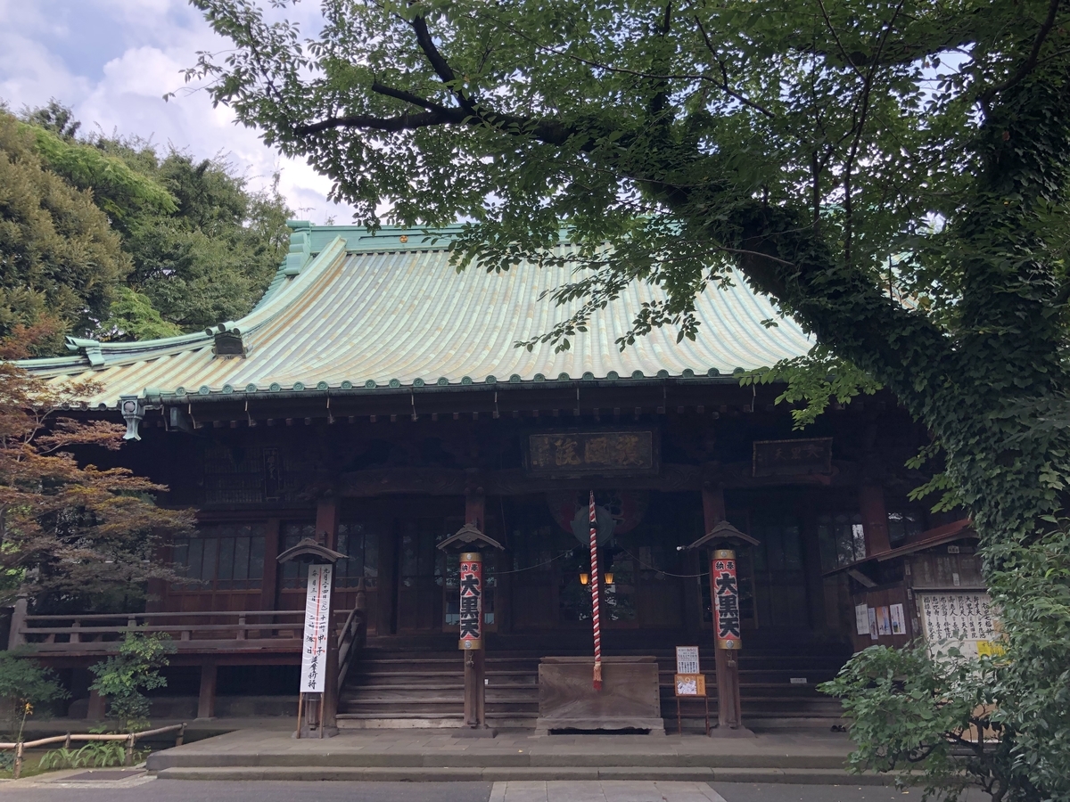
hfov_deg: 63.4
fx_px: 865
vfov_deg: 49.7
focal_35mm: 28
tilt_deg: +15.8
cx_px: 535
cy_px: 401
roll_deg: +0.9
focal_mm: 3.99
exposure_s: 1/384
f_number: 1.8
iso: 20
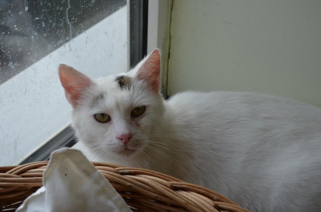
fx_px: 601
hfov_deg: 29.9
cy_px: 106
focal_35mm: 68
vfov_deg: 20.1
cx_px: 160
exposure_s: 1/250
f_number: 8
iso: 200
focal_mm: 45
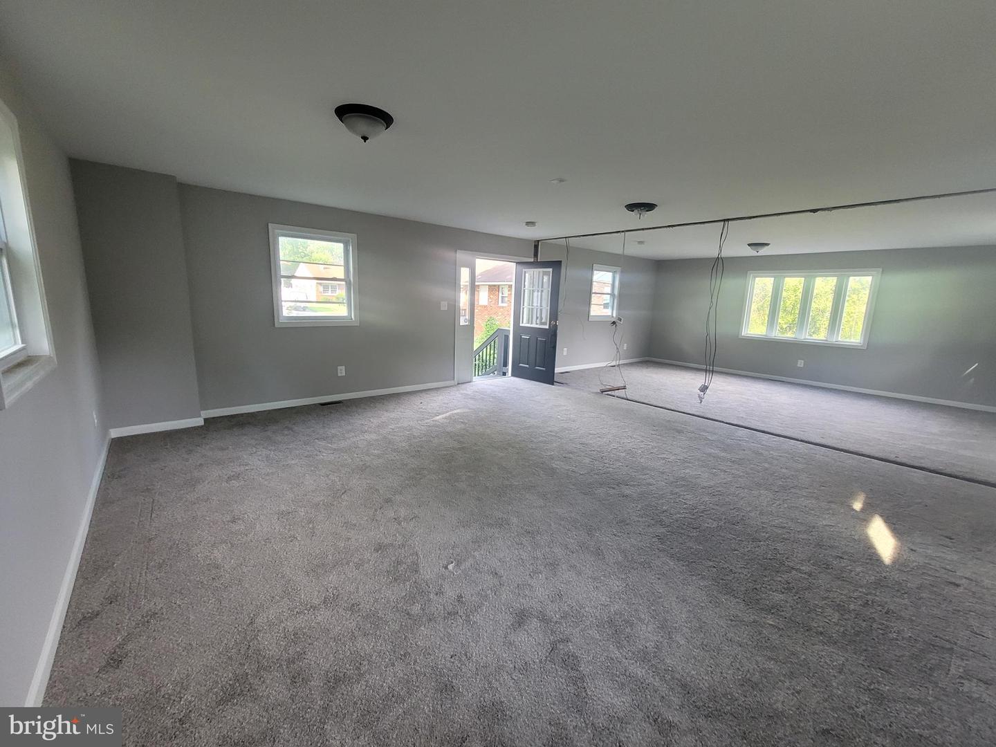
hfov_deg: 106.2
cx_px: 498
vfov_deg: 89.9
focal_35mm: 13
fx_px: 374
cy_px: 374
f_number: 2.2
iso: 250
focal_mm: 2.2
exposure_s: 1/60
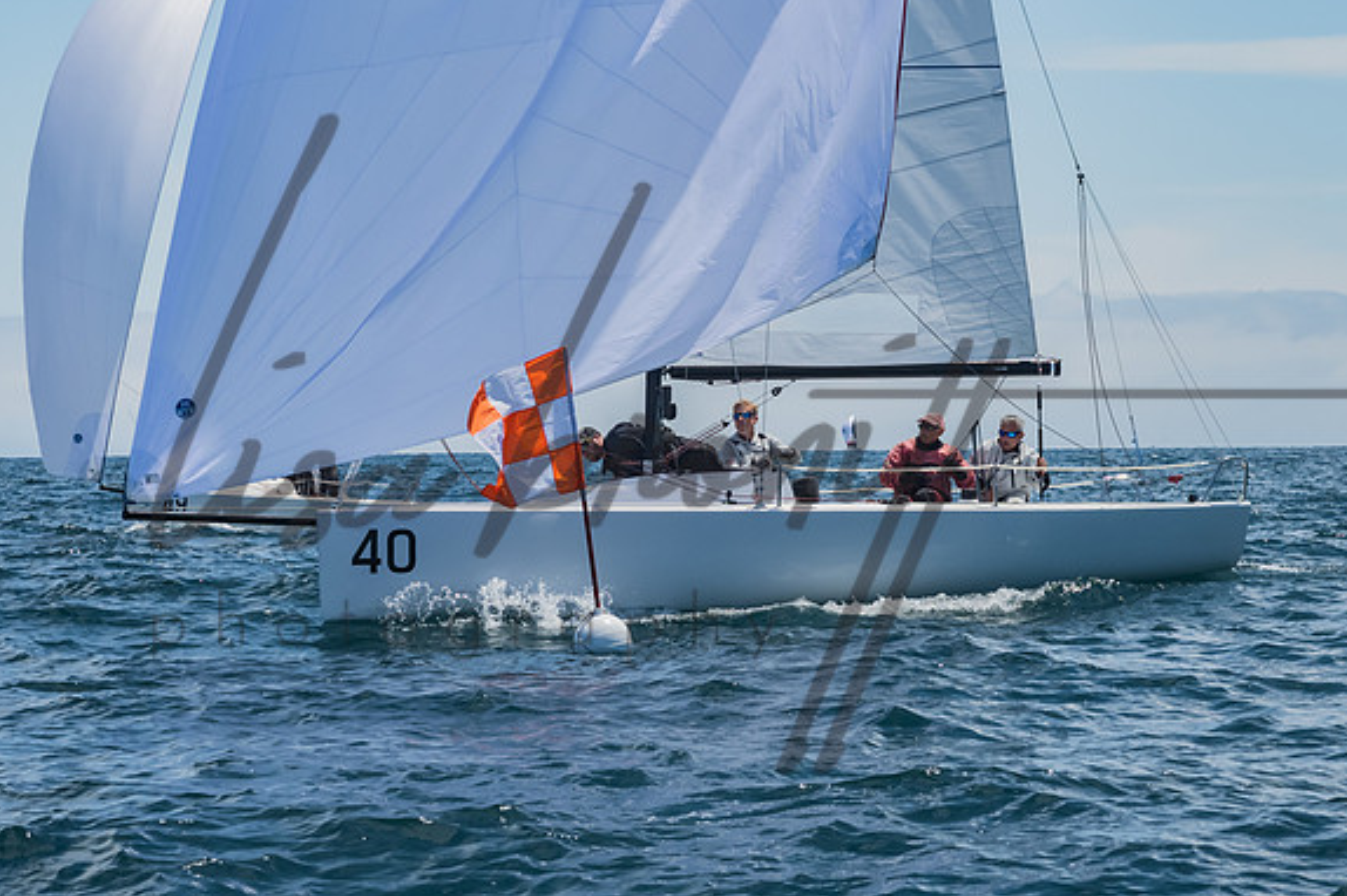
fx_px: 5871
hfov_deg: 13.1
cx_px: 674
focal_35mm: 157
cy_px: 448
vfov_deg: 8.7
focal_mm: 102
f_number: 14
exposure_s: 1/1000
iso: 640
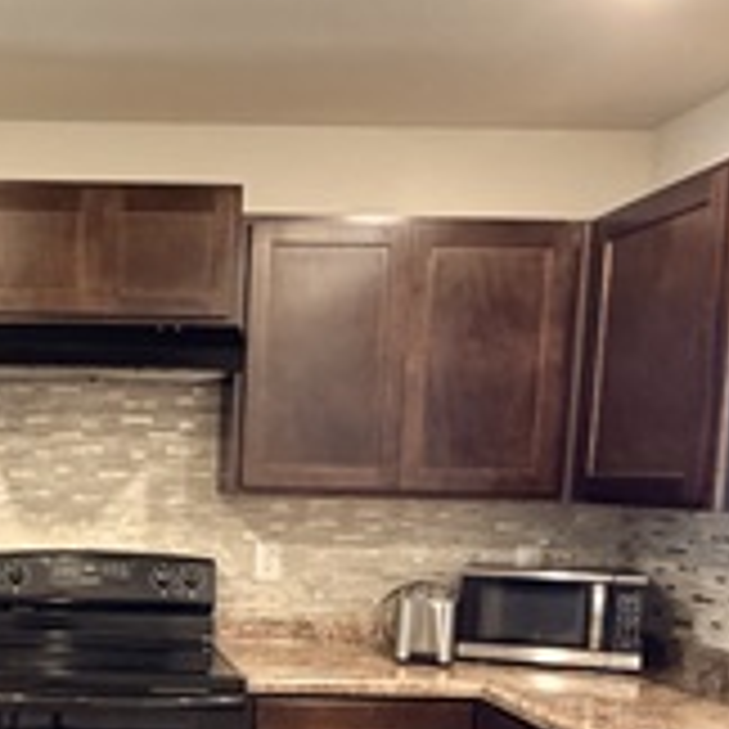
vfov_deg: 33.4
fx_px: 1167
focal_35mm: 49
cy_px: 612
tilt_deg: -8.2
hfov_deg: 32.5
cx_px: 36
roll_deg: -0.6
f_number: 2.2
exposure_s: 1/60
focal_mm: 2.22
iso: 800
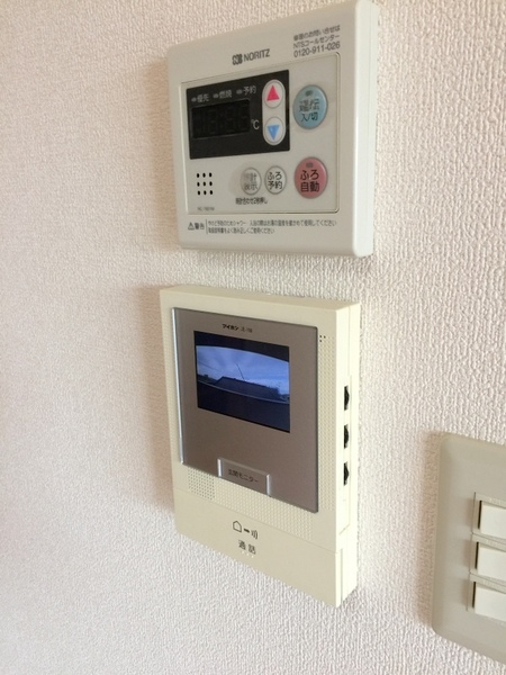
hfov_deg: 48.2
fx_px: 565
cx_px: 253
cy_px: 338
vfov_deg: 61.7
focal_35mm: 29
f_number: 2.2
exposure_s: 1/15
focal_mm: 4.15
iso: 40
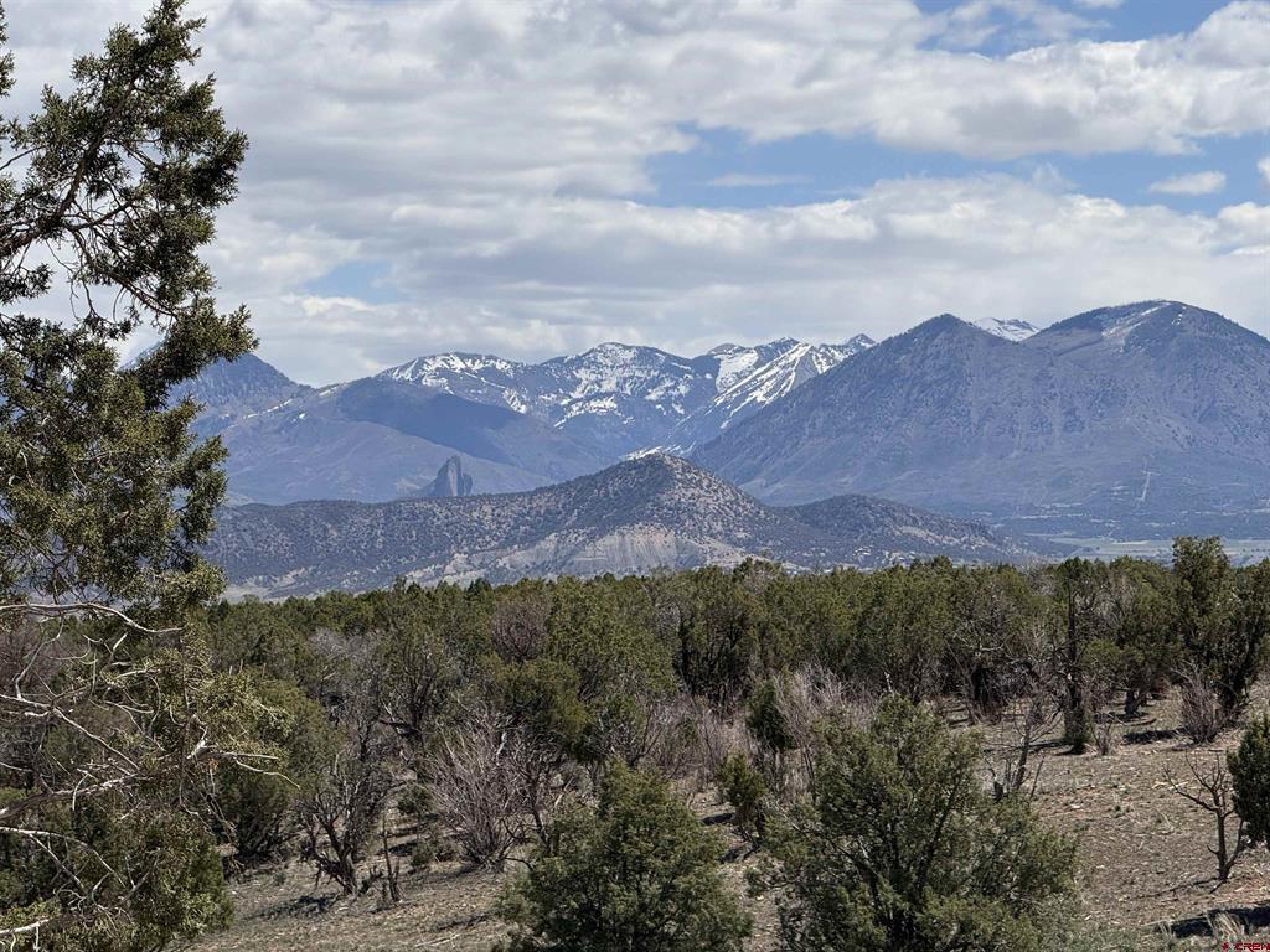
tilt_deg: +2.0
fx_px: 4403
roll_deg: +0.9
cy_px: 476
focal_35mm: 120
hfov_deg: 16.4
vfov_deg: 12.3
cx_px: 635
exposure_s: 1/3195
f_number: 2.8
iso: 40
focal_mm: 15.66
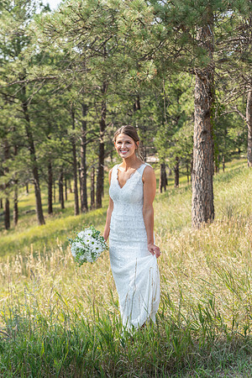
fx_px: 714
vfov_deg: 29.7
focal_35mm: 68
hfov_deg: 20.0
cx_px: 126
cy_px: 189
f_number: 4.5
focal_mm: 68
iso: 80
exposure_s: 1/160
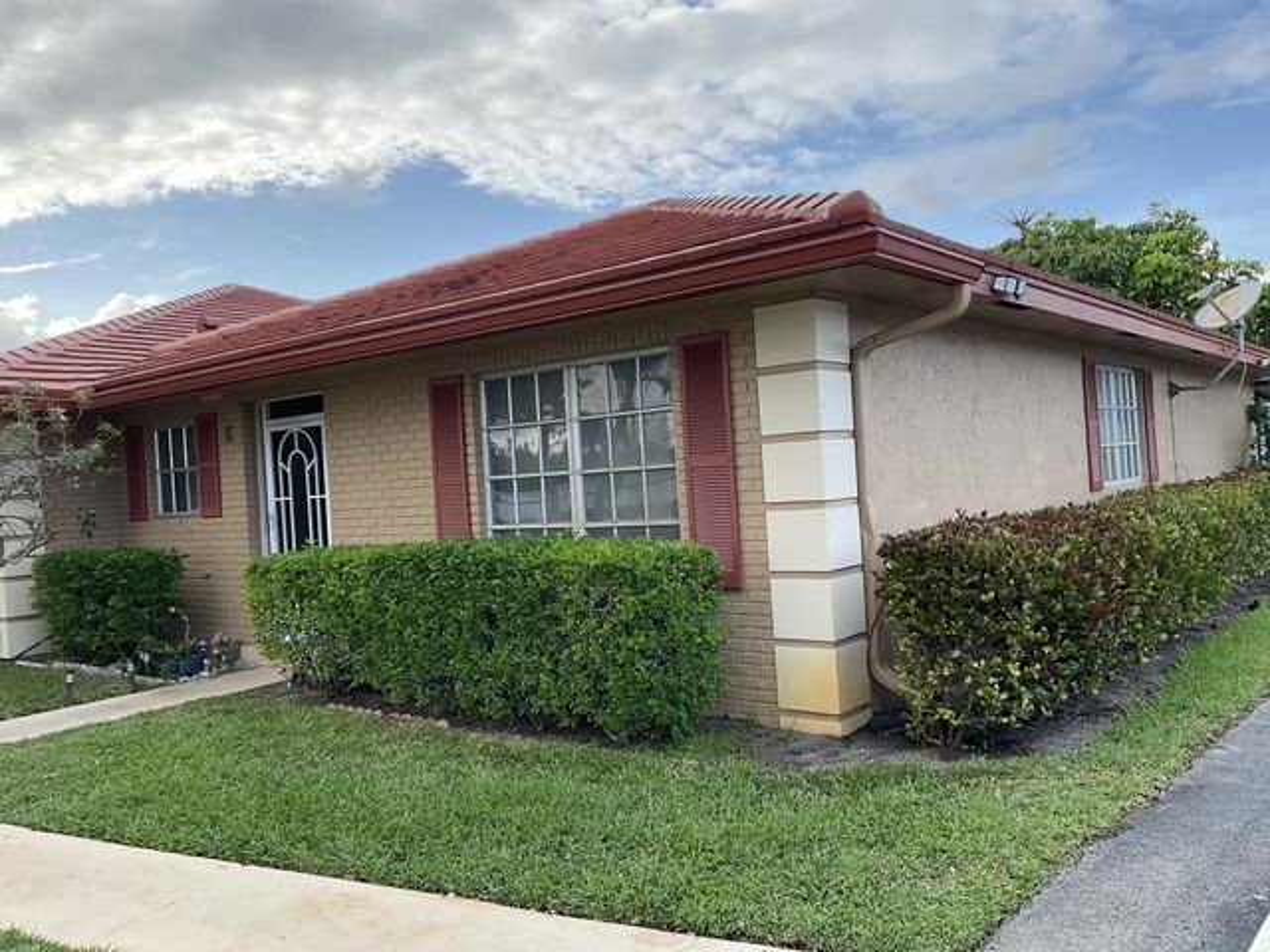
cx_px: 635
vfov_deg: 48.2
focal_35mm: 29
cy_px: 476
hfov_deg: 61.7
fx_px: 1064
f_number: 1.8
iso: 16
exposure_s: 1/439
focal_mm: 3
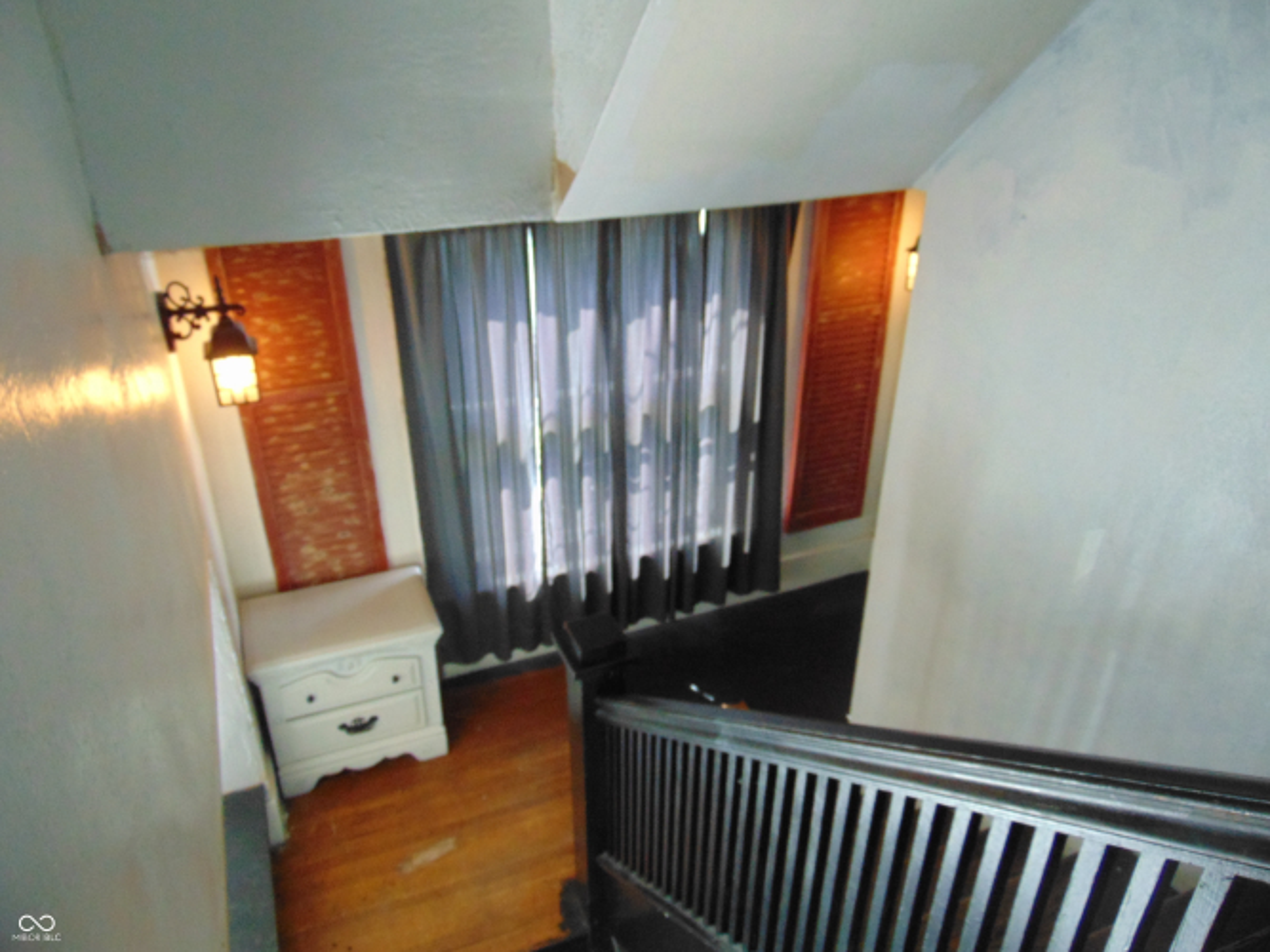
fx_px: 917
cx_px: 635
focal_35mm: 25
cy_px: 476
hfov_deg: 69.4
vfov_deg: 54.9
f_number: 3
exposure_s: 1/30
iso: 320
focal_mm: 4.5
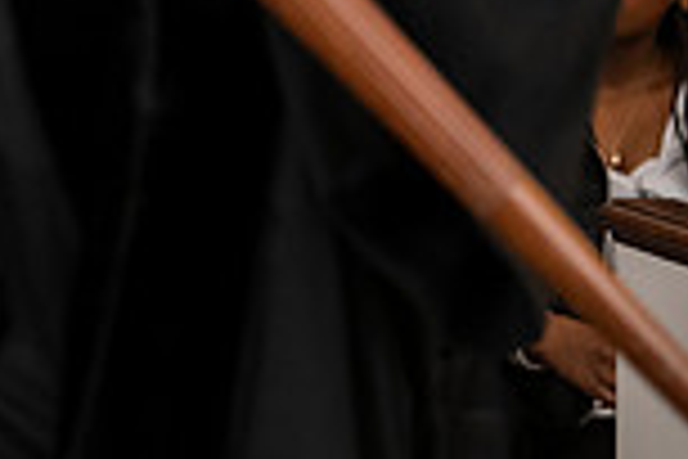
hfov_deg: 3.8
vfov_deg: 2.6
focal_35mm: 532
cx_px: -526
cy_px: -281
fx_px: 10166
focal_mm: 140
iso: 1250
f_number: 3.5
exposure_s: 1/200
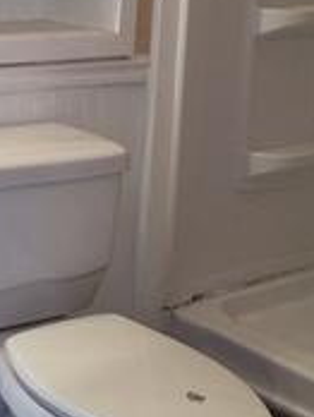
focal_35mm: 80
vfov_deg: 23.7
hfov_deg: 17.4
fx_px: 965
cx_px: -89
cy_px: 41
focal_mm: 4.15
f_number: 2.2
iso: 40
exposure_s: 1/30
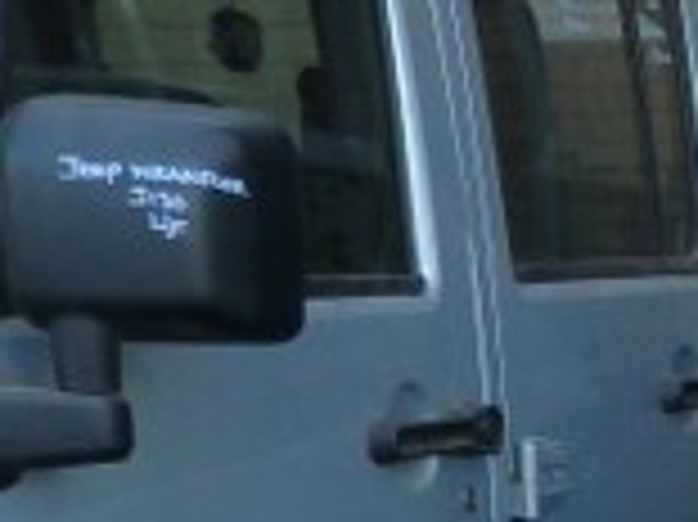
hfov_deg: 12.3
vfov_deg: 10.1
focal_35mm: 129
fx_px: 2599
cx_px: 1635
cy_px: 1242
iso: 125
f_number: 3.2
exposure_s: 1/100
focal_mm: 4.5
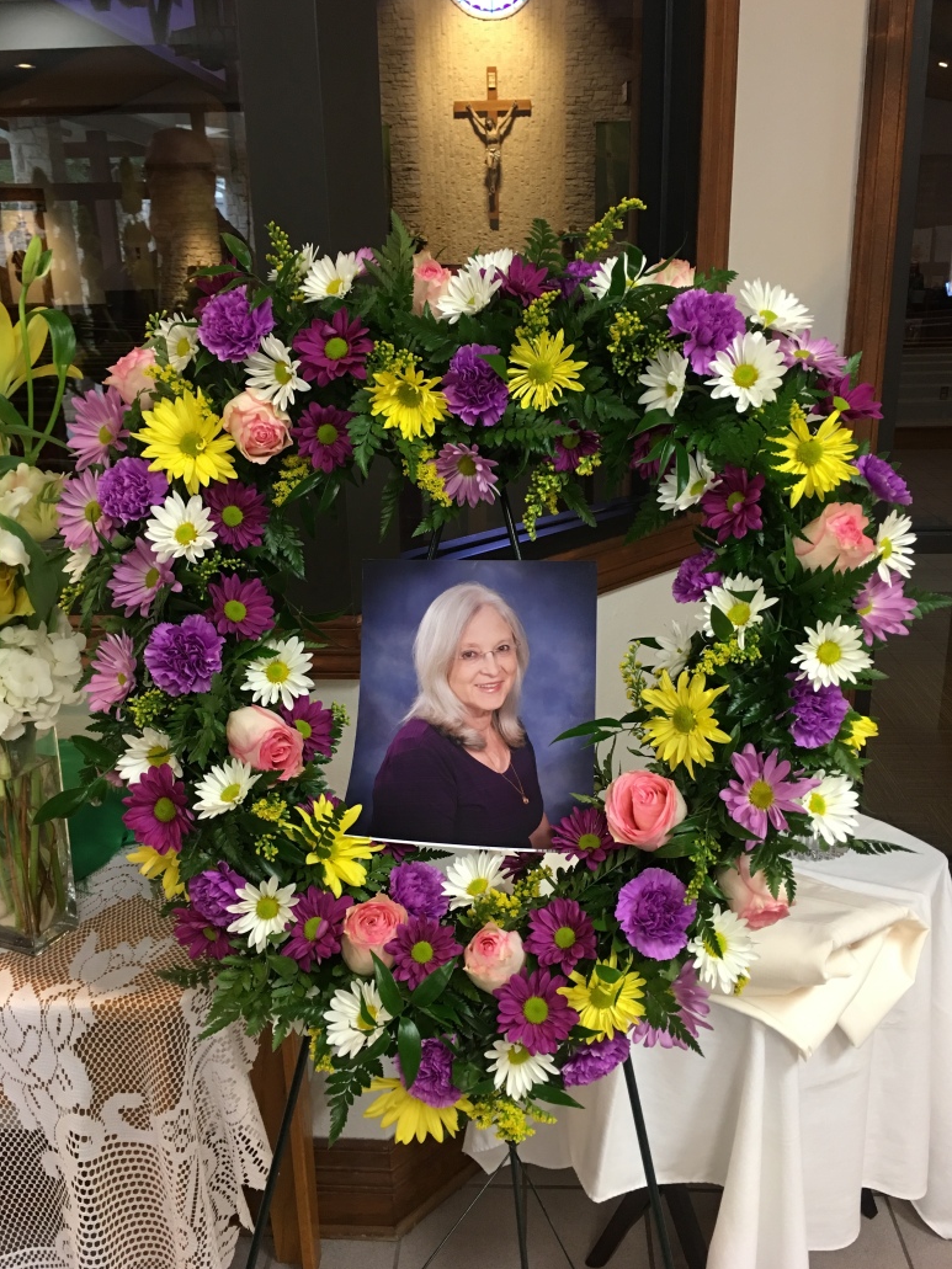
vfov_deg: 60.0
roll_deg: +1.1
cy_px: 631
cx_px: 489
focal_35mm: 30
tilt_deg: -16.3
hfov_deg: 46.8
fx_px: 1100
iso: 64
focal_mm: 4.15
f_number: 2.2
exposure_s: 1/15
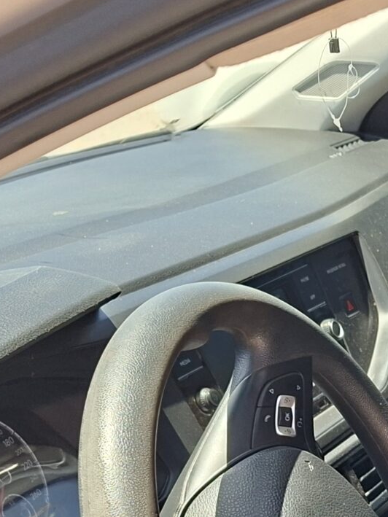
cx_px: 496
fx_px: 1240
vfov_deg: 21.7
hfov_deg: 16.8
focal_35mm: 83
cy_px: 630
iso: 50
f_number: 1.8
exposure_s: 1/335
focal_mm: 5.54
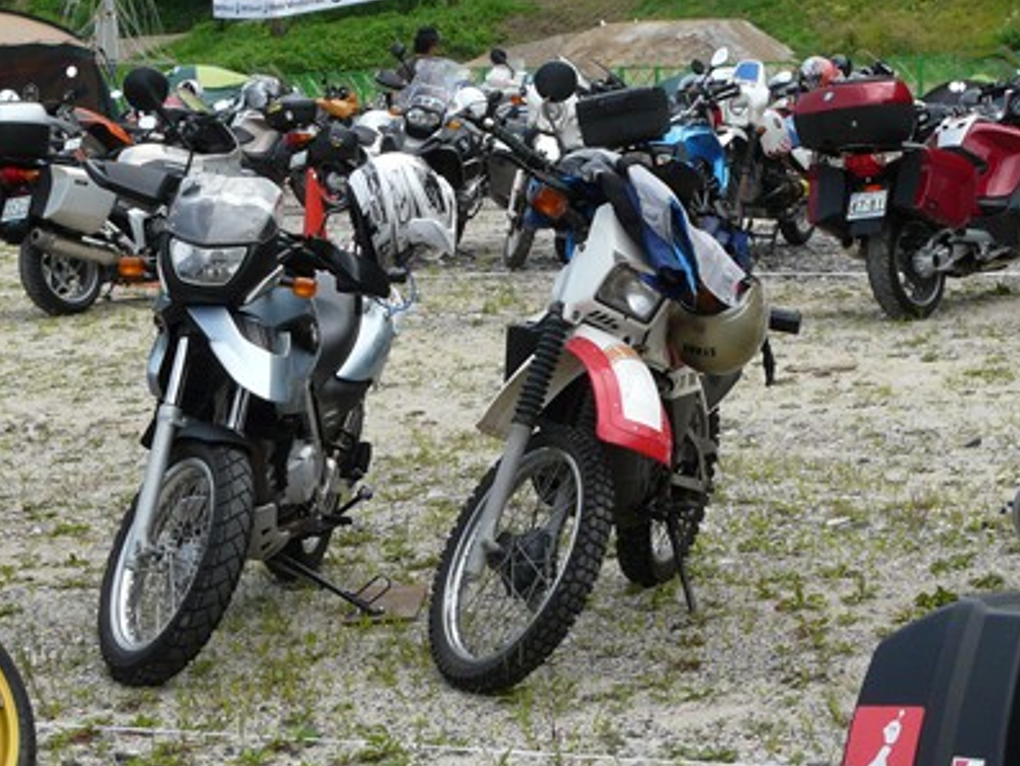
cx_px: 511
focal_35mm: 98
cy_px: 432
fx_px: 2889
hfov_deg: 20.0
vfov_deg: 15.1
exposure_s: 1/200
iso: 100
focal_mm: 8.4
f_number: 5.6
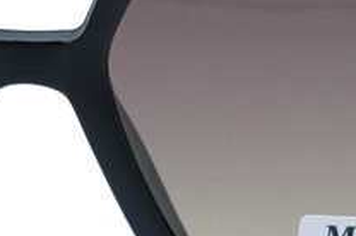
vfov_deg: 4.1
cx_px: 51
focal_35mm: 332
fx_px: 3278
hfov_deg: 6.2
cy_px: 72
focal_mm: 46.3
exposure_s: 1/160
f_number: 4
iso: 160
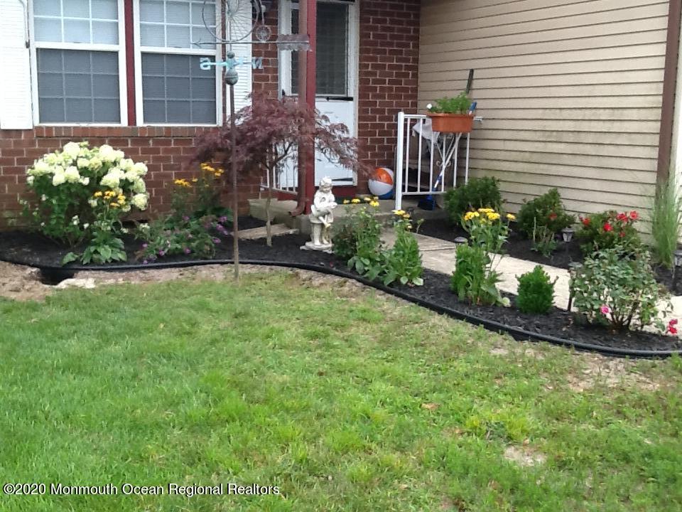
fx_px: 867
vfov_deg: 32.9
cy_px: 256
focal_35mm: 44
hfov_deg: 42.9
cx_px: 341
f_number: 2.4
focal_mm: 2.03
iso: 40
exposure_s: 1/257
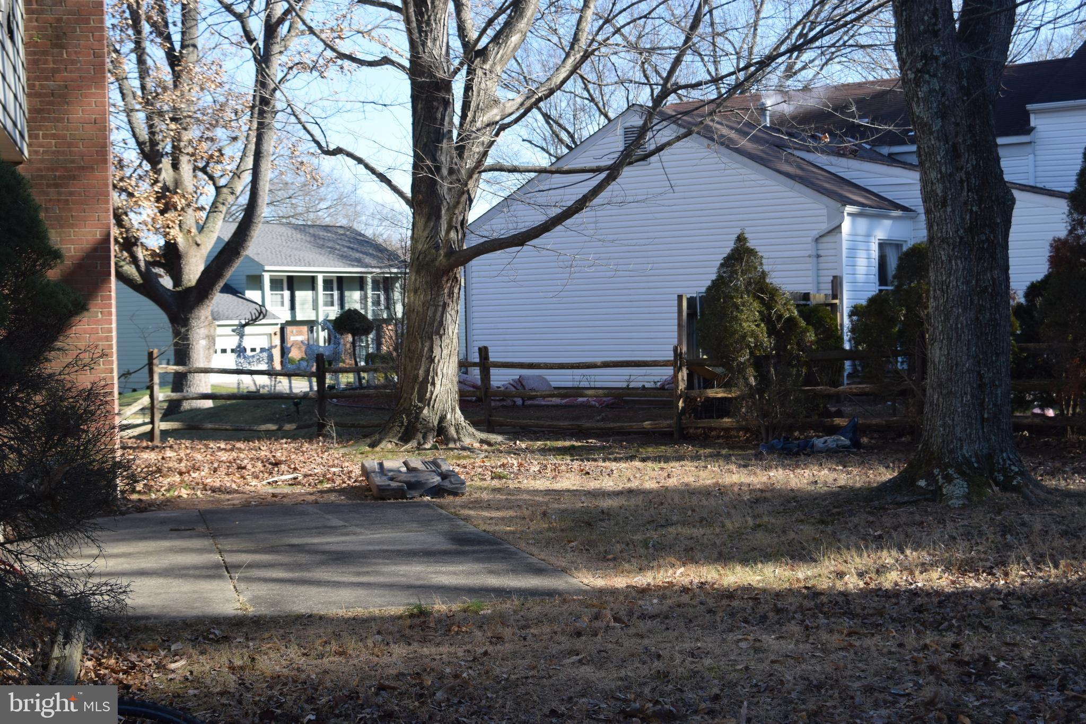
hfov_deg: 36.9
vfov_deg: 25.1
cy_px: 362
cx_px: 543
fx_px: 1629
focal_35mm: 54
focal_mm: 36
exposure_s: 1/250
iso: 200
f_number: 8
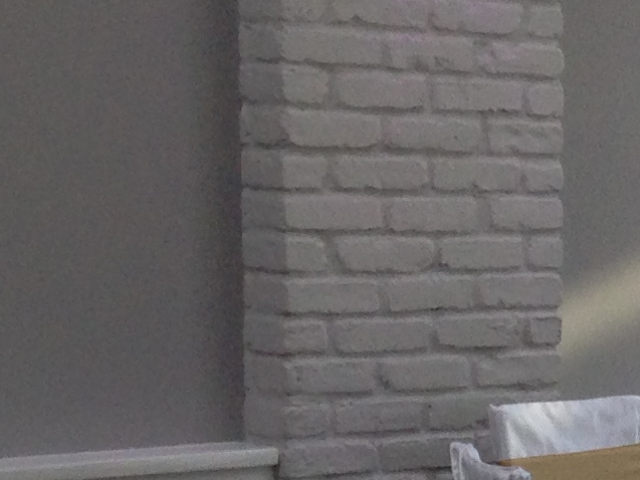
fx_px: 3125
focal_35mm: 169
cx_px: 1189
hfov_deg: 10.9
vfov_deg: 8.7
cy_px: 509
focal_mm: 4.12
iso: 80
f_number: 2.4
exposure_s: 1/120
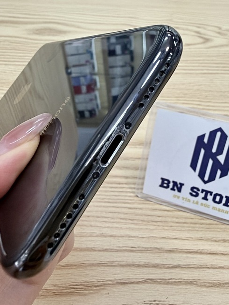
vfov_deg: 54.9
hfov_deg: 42.9
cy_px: 120
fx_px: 291
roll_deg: -2.9
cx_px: 121
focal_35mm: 33
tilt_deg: -38.0
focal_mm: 2.22
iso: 100
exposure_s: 1/120
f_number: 2.2
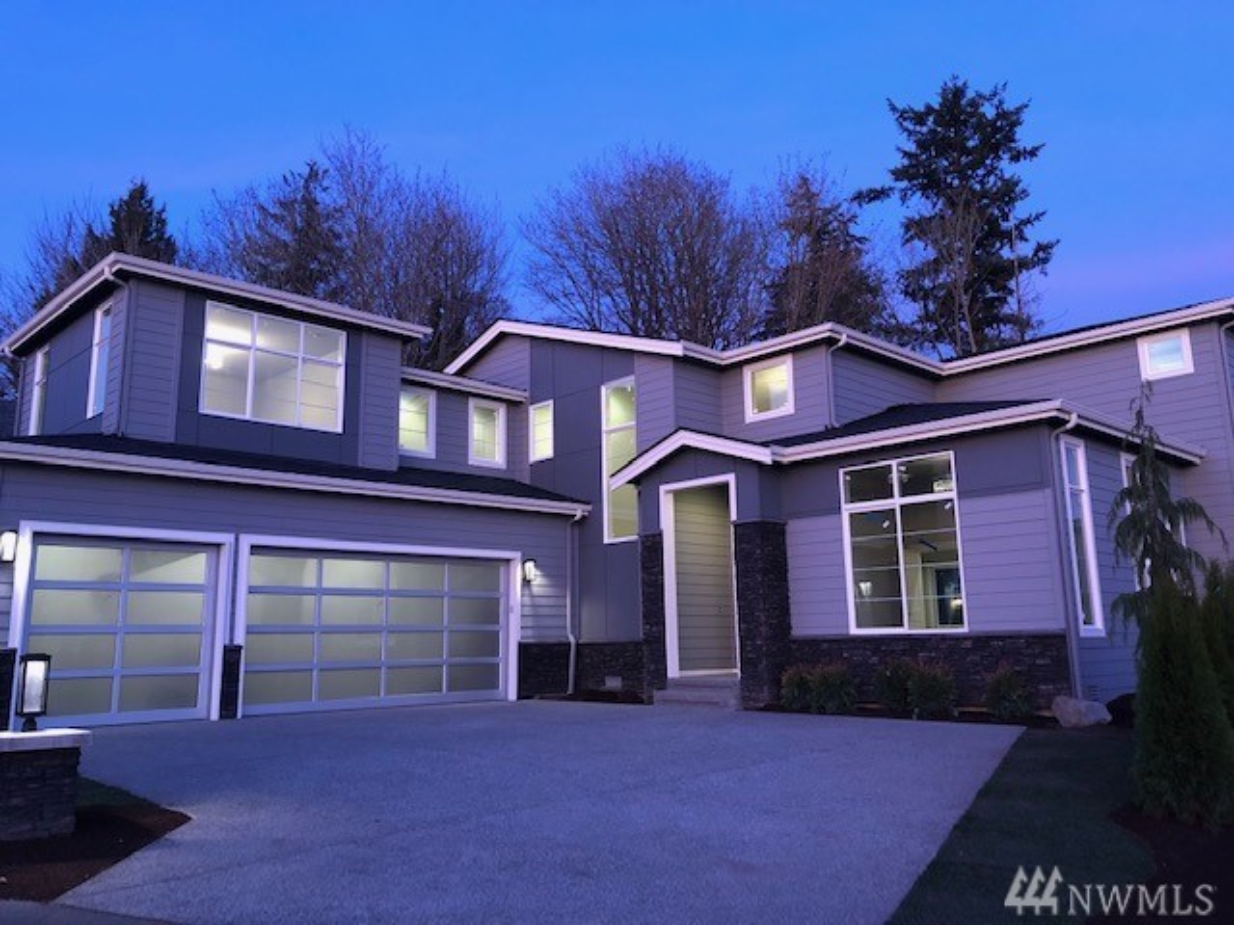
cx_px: 617
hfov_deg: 63.4
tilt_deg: +11.0
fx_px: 998
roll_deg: +1.8
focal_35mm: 28
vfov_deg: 49.7
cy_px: 462
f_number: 1.8
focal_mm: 3.99
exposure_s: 1/13
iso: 100
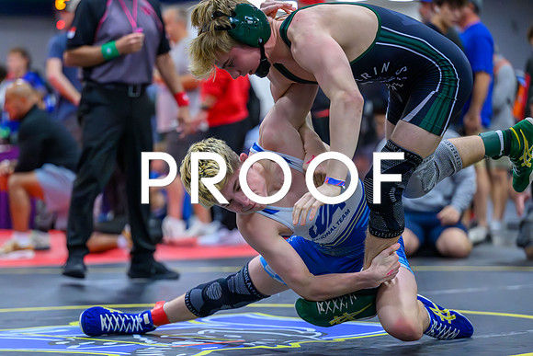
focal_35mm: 152
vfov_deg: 9.0
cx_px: 195
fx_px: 2253
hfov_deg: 13.5
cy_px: 226
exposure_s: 1/800
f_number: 2.8
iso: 16000
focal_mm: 120
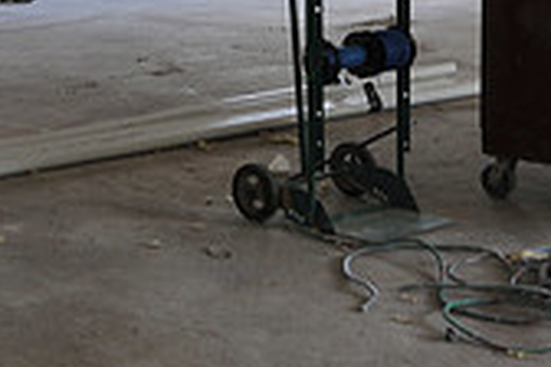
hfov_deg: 16.8
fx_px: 1852
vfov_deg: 11.0
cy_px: -157
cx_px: 108
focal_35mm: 121
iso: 200
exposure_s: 1/80
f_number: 5.6
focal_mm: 35
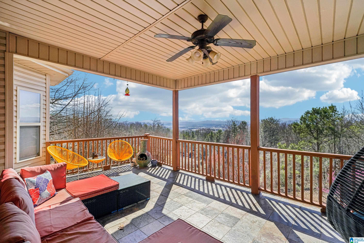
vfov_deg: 73.7
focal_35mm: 16
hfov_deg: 96.7
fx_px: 162
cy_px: 122
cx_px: 182
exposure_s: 1/2000
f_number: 8
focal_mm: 16
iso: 400
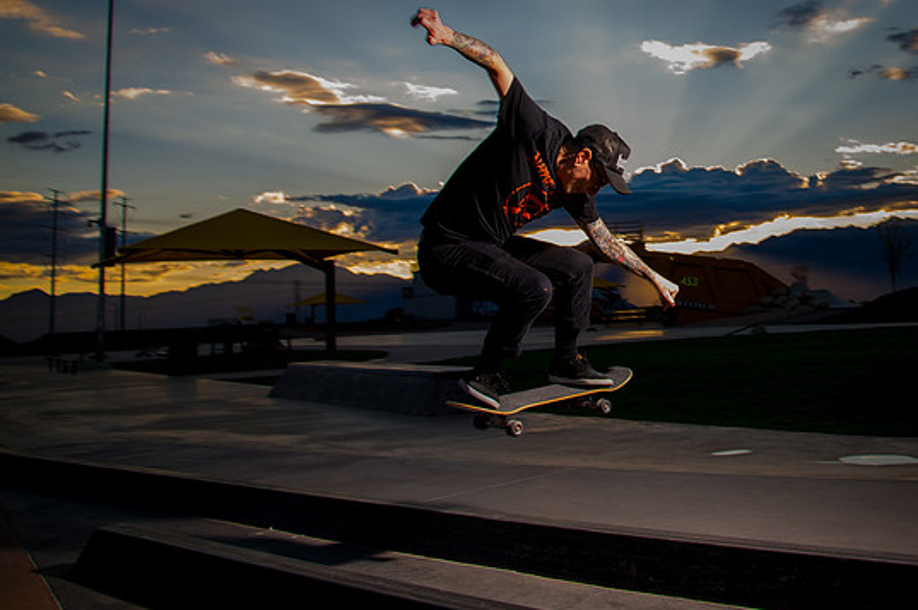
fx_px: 968
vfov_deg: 34.3
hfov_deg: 48.6
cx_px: 698
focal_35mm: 38
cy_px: 155
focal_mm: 24
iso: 200
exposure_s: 1/200
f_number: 6.3
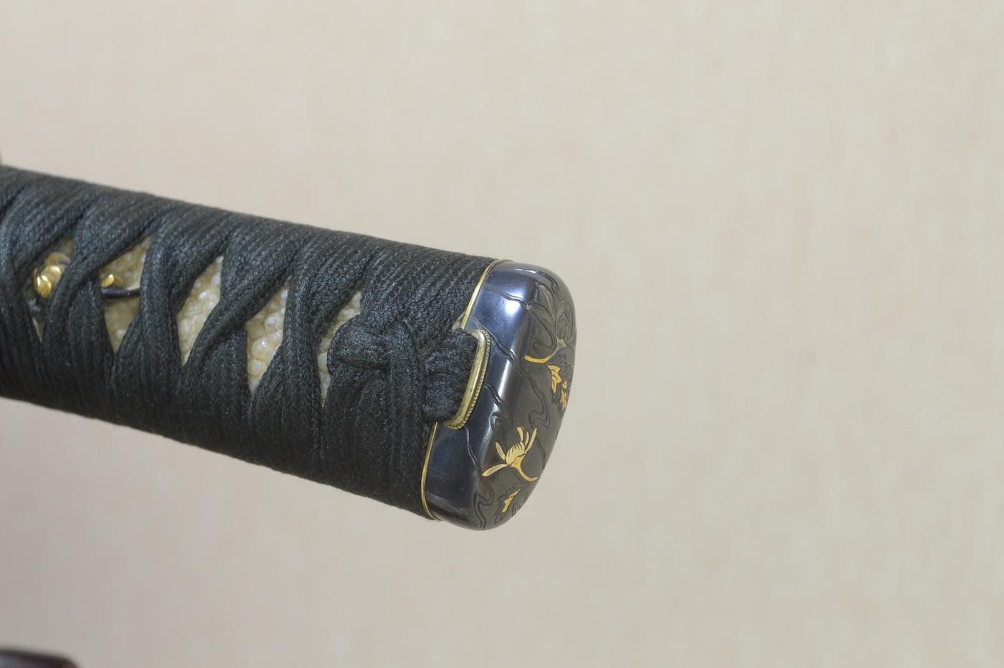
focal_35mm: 112
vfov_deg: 12.2
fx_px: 3135
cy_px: 334
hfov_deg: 18.2
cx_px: 502
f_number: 11
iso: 400
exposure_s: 1/1.6
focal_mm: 75
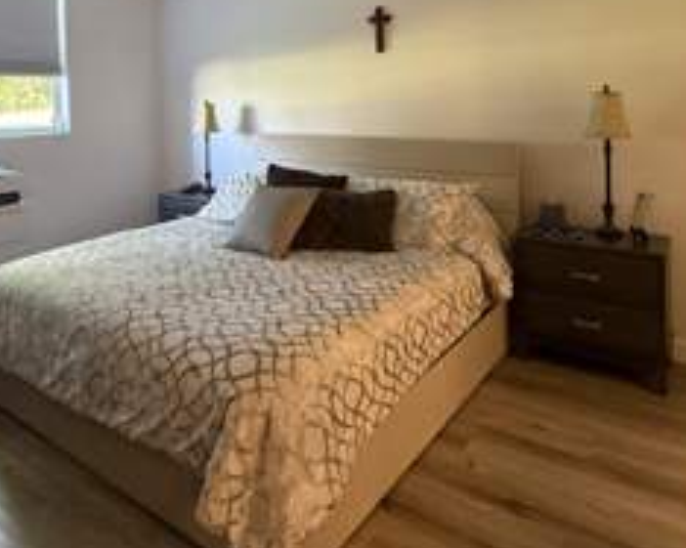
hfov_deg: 62.1
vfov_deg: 48.6
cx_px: 305
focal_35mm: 28
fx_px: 568
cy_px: 110
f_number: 2.2
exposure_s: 1/60
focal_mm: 2.22
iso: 400
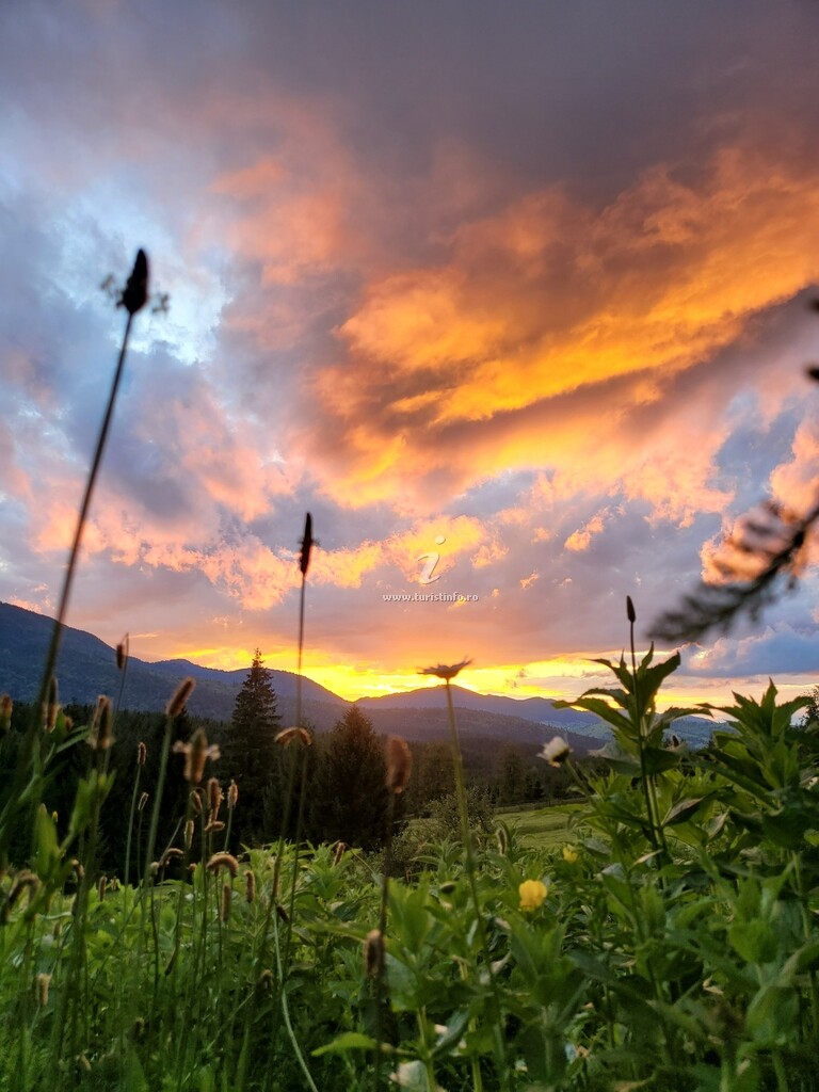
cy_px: 546
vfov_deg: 67.3
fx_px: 820
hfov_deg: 53.1
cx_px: 410
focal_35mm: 26
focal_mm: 5
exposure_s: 1/125
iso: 40
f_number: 1.8
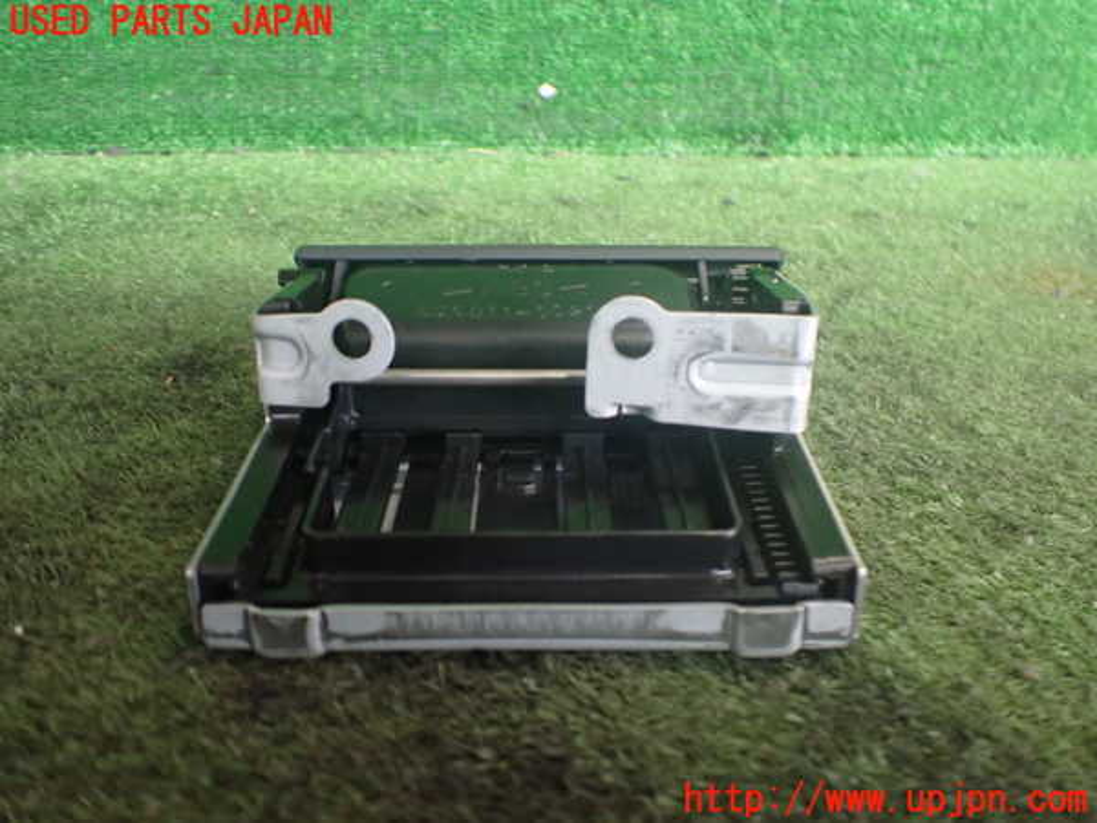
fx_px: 951
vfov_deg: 46.8
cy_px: 412
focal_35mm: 30
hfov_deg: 60.0
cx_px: 548
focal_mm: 5.4
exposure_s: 1/125
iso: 800
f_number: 2.3
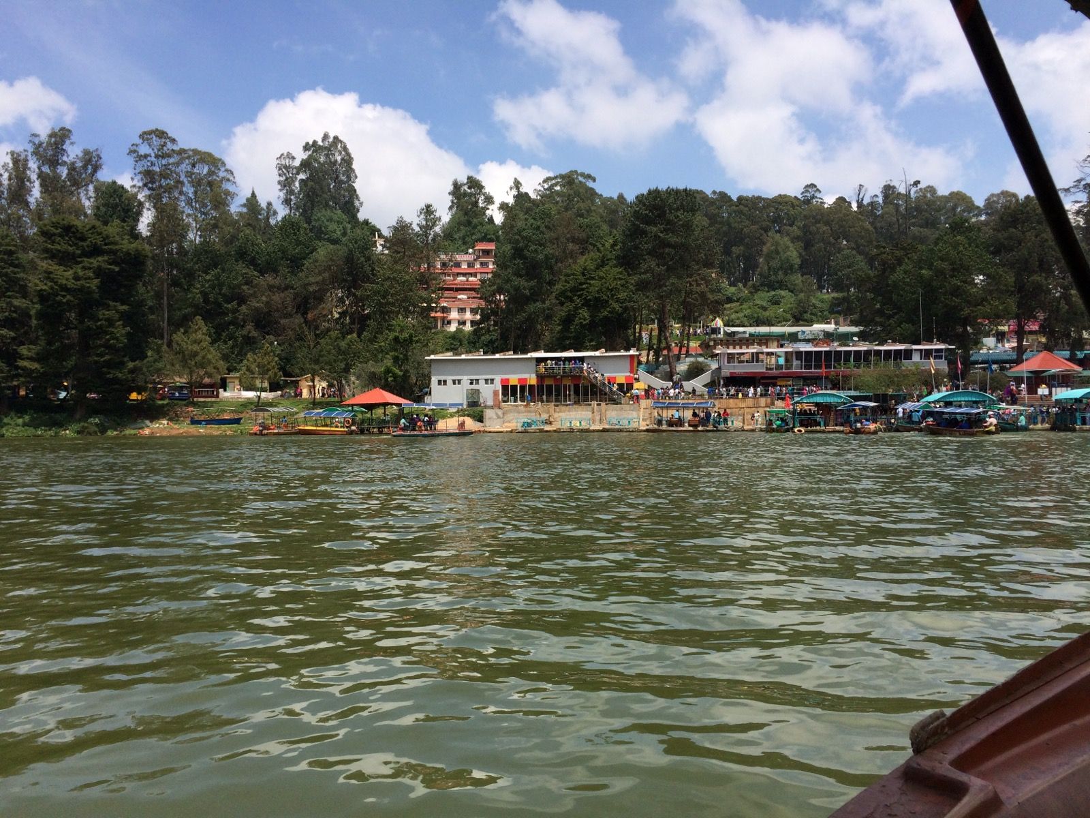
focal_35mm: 29
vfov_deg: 48.2
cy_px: 409
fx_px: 913
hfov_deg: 61.7
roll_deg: +1.4
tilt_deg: -0.8
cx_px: 545
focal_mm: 4.15
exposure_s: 1/2740
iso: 32
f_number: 2.2
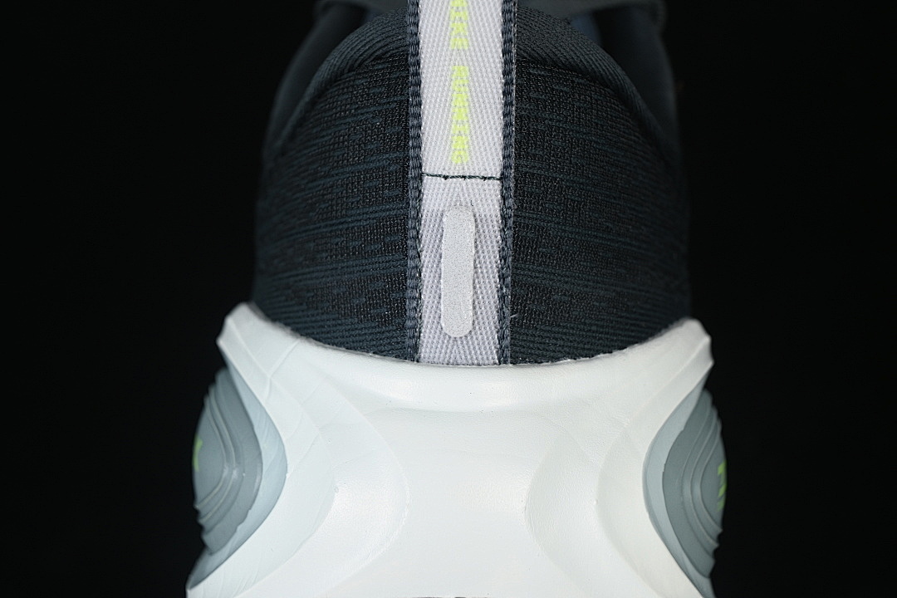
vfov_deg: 18.2
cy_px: 299
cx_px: 448
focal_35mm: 75
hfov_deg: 27.0
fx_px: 1869
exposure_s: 1/50
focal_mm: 50
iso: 160
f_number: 6.3
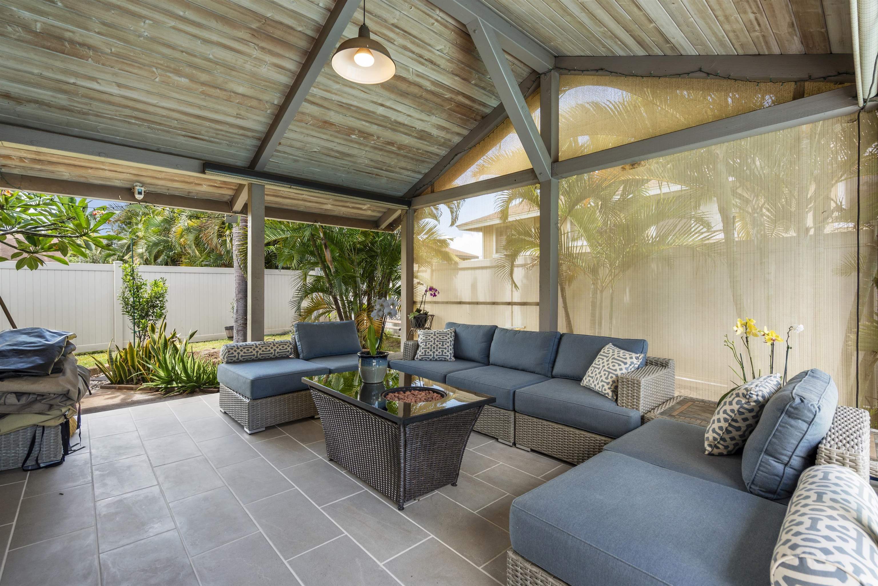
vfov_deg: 73.7
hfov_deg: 96.7
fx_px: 390
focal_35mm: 16
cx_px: 439
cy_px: 293
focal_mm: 16
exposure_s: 1/25
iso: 100
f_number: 8
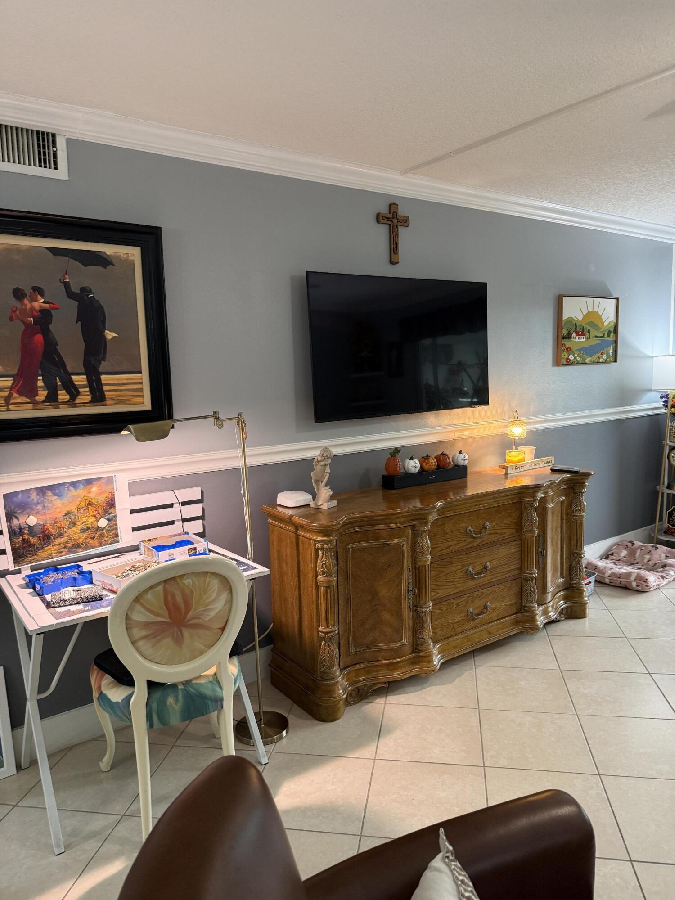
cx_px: 338
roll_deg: +1.9
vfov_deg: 71.6
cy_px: 450
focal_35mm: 24
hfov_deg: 56.8
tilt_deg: -7.3
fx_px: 624
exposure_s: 1/60
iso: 250
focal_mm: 6.76
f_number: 1.78
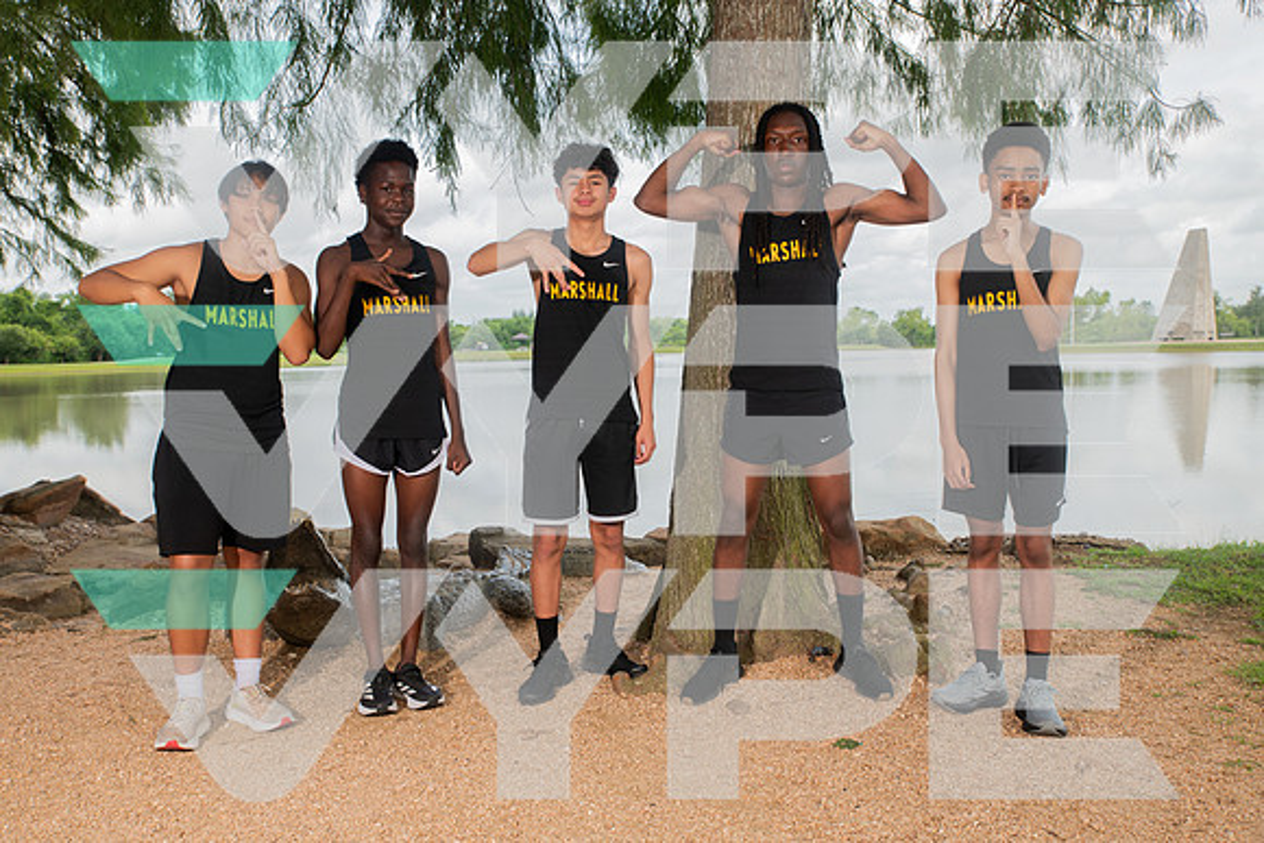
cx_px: 632
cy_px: 422
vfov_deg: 37.9
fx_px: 1229
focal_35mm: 35
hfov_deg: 54.4
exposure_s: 1/320
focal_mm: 35
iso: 320
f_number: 7.1
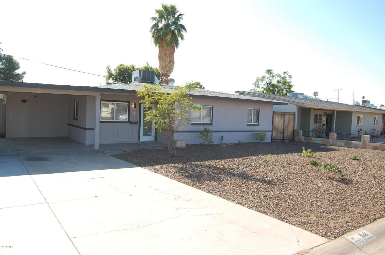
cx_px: 192
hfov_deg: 67.5
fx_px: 288
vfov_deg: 47.8
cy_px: 128
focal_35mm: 27
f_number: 5
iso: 200
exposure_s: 1/500
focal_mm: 18
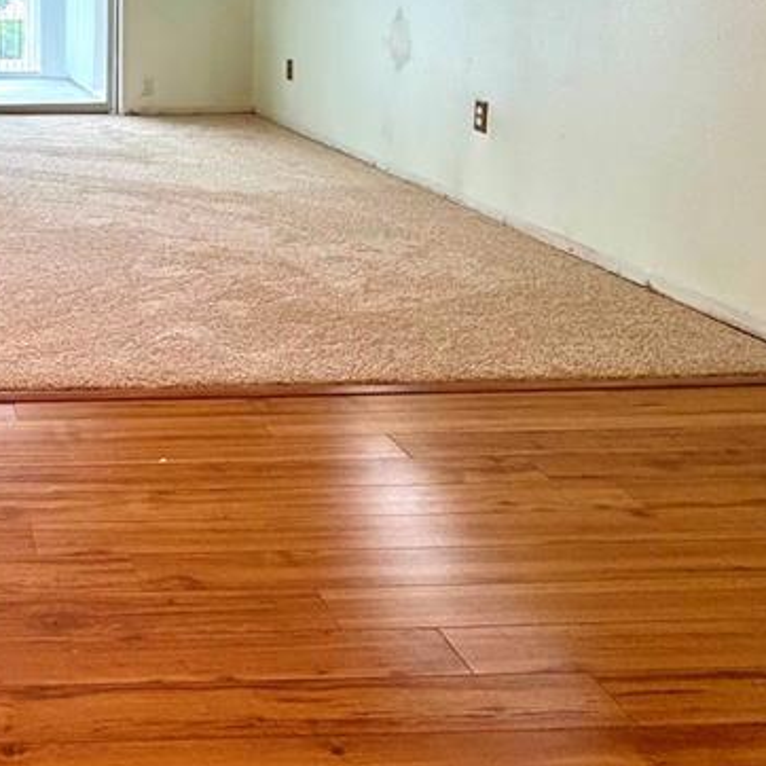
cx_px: -61
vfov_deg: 42.7
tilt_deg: -7.7
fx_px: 876
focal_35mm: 35
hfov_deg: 39.4
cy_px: 57
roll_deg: +0.8
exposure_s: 1/120
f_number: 2.2
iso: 50
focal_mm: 2.22
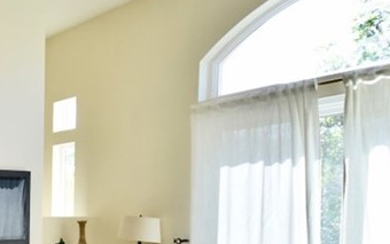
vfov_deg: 26.6
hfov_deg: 33.8
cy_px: 241
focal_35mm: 46
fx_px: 489
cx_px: -95
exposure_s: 1/250
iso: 400
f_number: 5
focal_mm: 10
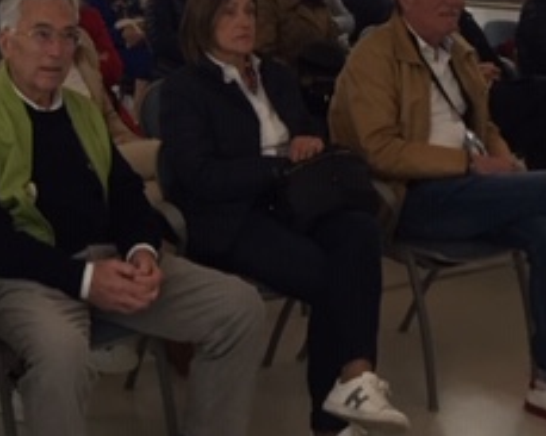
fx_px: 1276
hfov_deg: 23.6
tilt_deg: -8.6
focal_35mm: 79
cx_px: 62
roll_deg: +0.0
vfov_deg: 19.3
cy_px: 114
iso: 100
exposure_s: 1/33
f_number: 2.2
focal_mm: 4.15
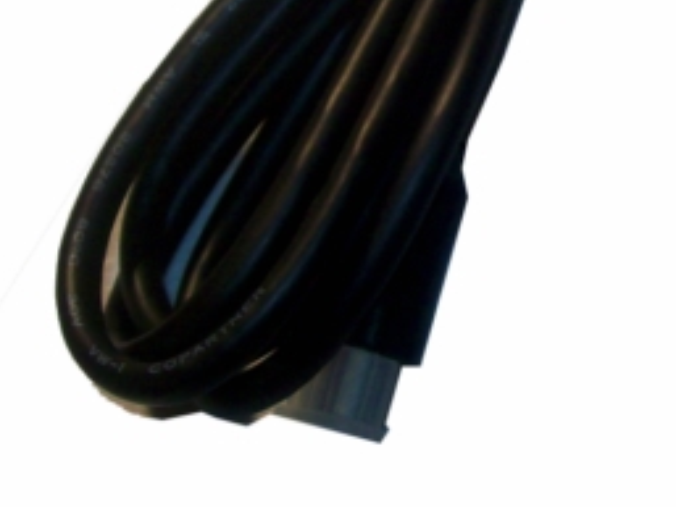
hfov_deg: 17.2
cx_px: 655
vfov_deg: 13.0
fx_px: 2188
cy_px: -71
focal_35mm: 112
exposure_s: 1/64
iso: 80
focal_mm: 6
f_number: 2.7
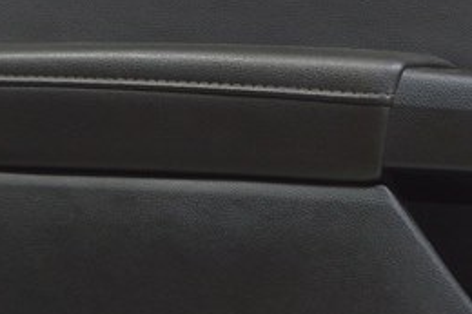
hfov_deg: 14.1
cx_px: 532
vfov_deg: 9.6
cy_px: 117
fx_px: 1861
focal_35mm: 142
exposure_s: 1/20
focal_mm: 24
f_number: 5.6
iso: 400
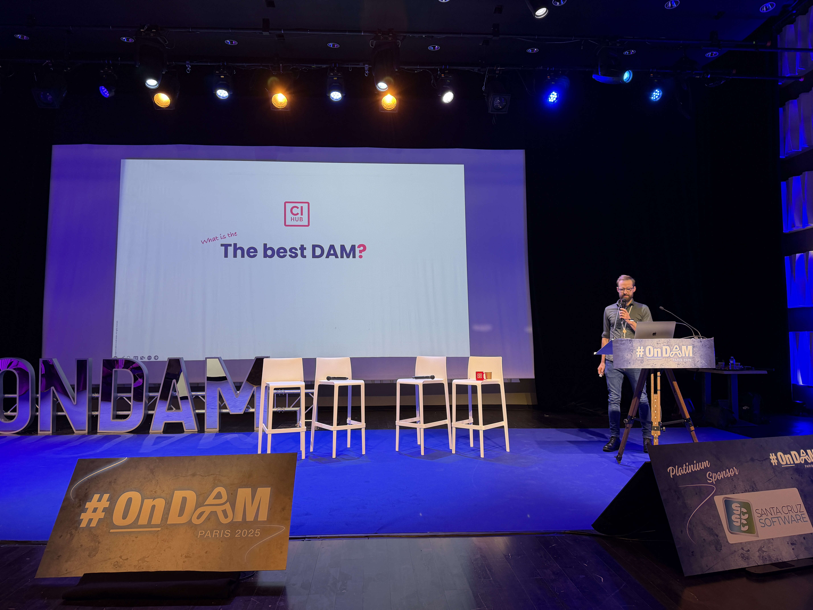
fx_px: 564
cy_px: 305
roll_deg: +0.5
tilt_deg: +3.0
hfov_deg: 71.6
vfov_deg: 56.8
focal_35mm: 24
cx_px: 406
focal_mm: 6.76
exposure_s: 1/50
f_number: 1.78
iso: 125
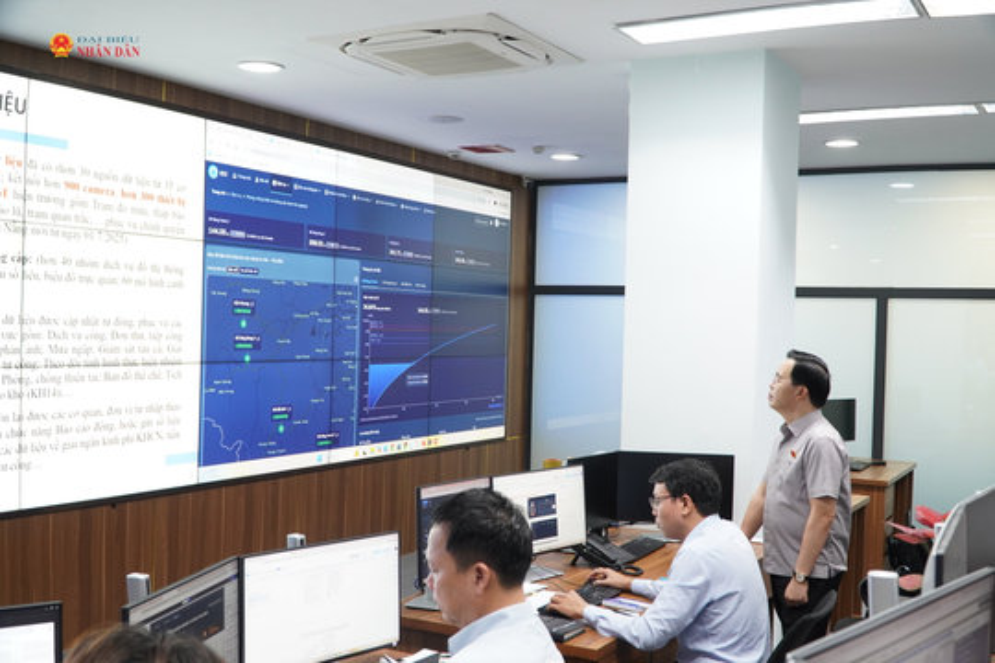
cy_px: 332
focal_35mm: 36
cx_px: 498
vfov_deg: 36.9
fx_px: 995
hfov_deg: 53.1
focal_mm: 24
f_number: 5
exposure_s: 1/25
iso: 800
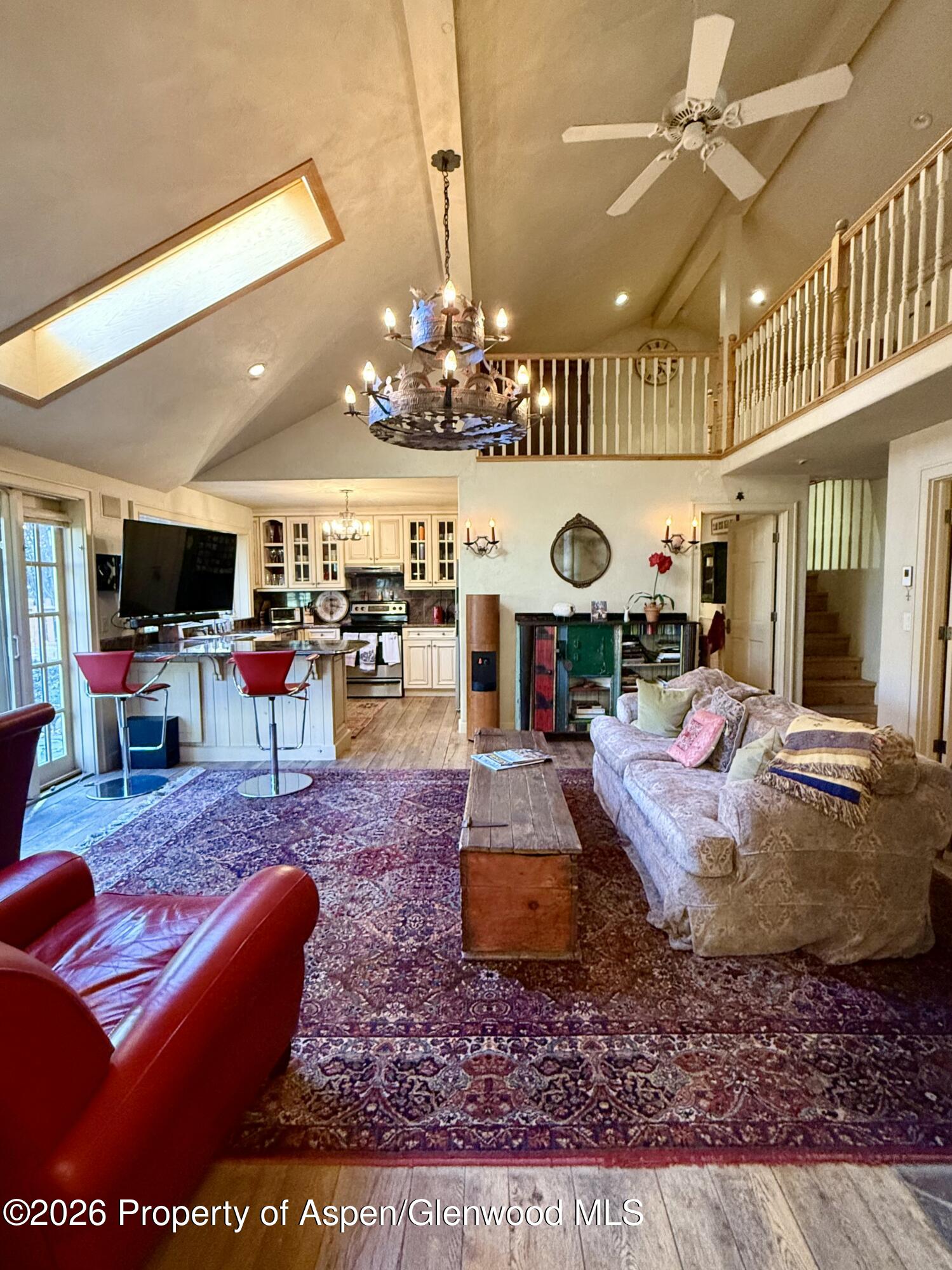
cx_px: 476
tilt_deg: -2.8
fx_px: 513
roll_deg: -2.2
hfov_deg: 85.7
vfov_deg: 102.1
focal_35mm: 14
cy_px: 635
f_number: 2.2
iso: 500
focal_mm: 2.22
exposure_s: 1/60
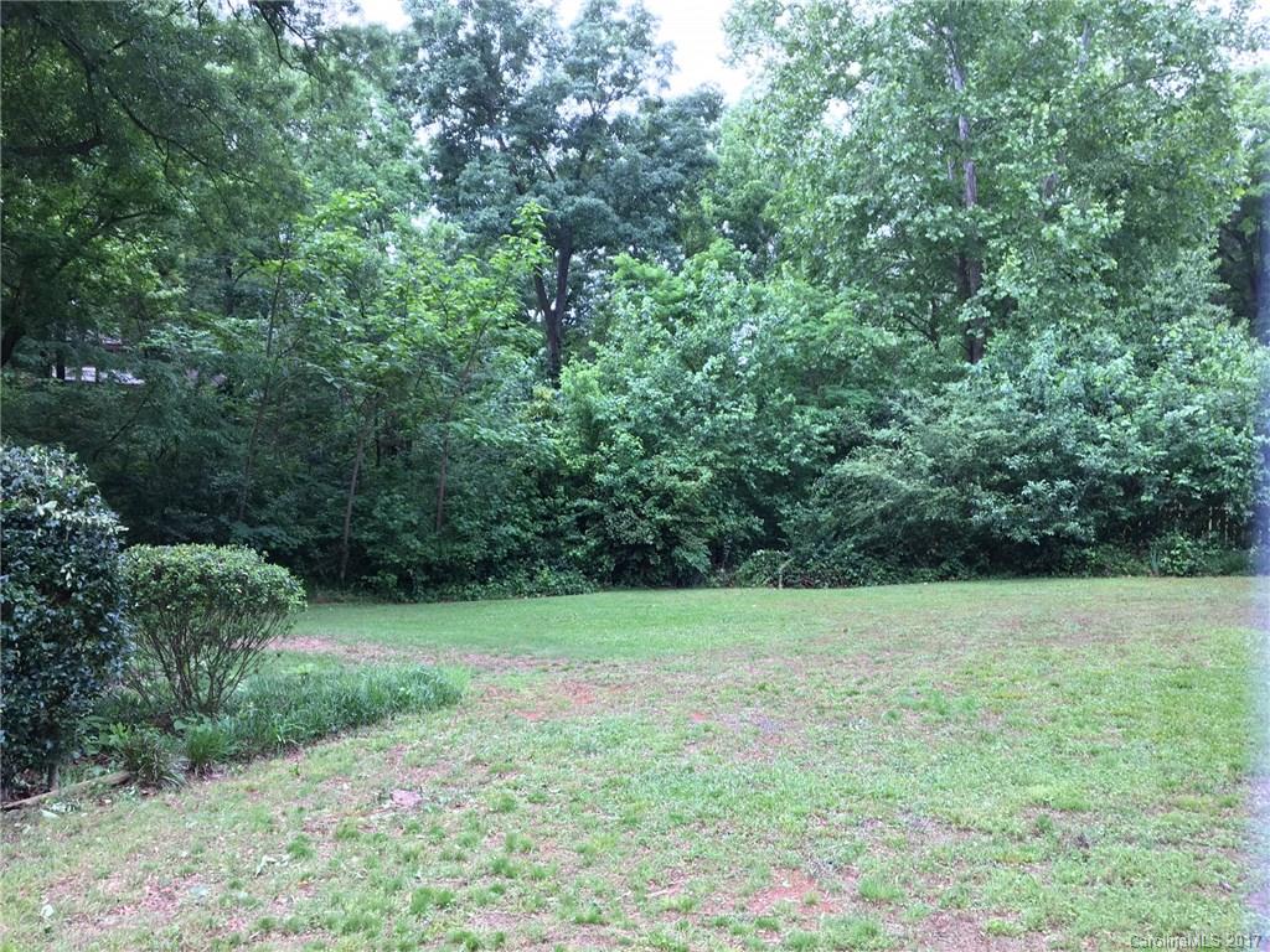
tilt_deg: -1.7
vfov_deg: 48.2
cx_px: 635
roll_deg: -0.6
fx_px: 1064
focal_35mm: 29
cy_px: 476
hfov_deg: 61.7
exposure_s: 1/40
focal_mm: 4.15
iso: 25
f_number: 2.2
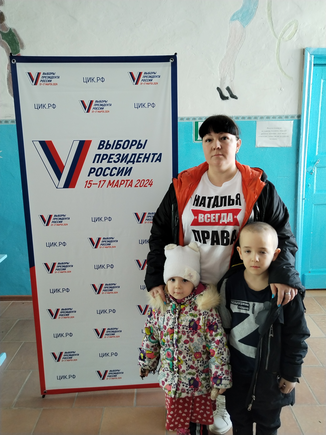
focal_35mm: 30
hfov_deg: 46.8
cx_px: 163
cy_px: 218
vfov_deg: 60.0
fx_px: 377
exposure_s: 1/50
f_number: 1.8
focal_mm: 4.75
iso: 478
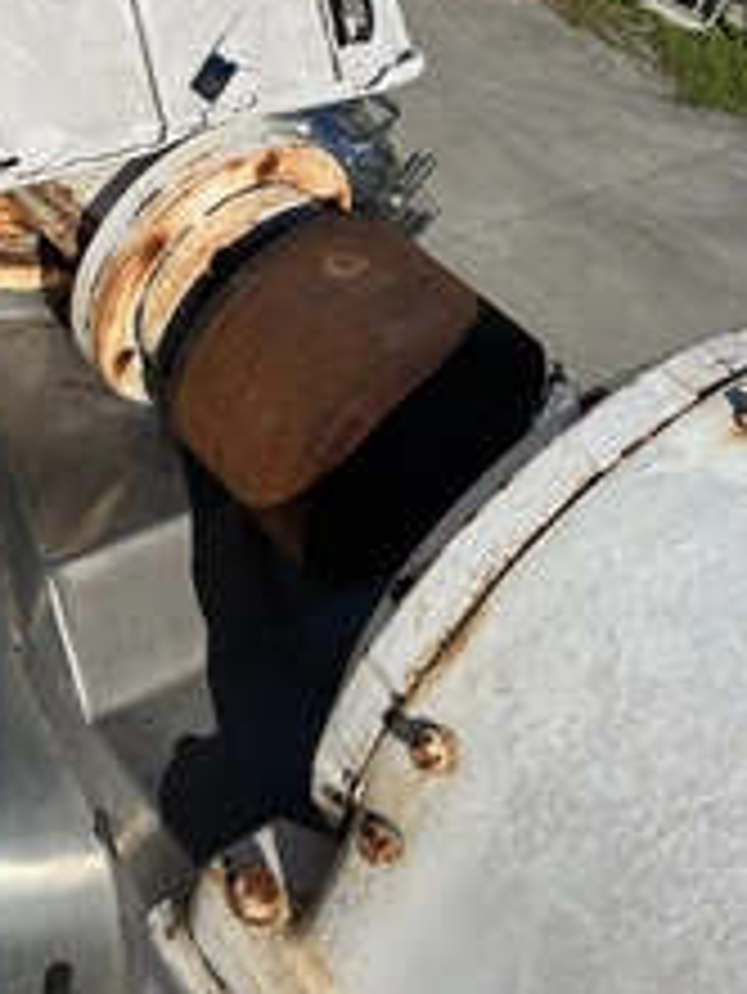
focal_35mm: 47
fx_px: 1351
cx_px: 108
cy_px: 220
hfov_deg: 29.9
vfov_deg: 39.1
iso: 50
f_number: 1.6
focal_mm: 5.1
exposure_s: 1/9091
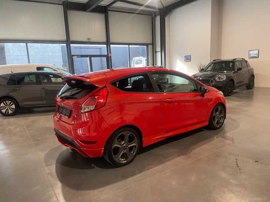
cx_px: 135
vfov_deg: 53.1
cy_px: 101
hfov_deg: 67.3
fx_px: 203
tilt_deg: -11.0
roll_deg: +2.7
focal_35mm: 26
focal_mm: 4.2
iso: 64
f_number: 1.6
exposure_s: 1/50
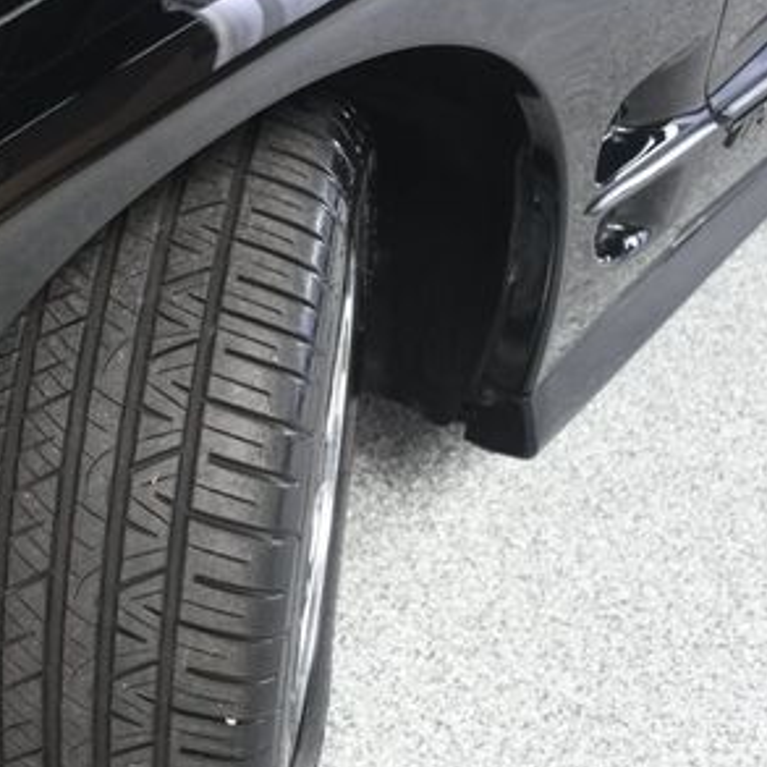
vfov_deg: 27.3
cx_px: 147
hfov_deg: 26.7
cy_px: 445
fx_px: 1579
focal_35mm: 63
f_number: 3.8
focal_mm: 23
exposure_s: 1/160
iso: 100
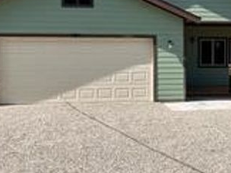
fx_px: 394
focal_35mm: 59
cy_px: 66
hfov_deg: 32.1
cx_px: 175
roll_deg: +2.5
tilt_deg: -2.5
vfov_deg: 24.8
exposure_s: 1/2000
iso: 20
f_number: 1.8
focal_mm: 3.99
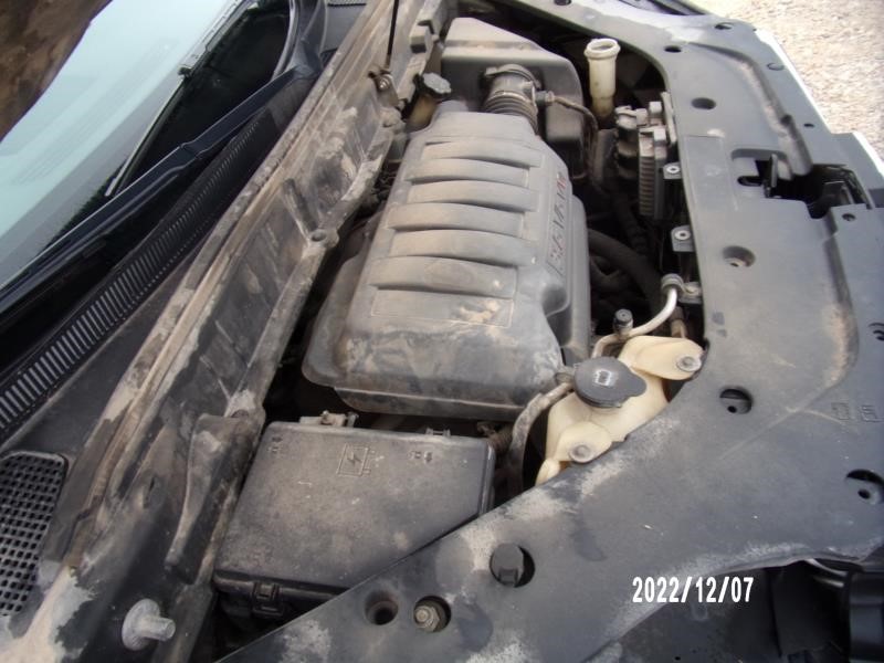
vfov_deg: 56.8
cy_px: 332
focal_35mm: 24
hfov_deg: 71.6
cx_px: 442
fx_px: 613
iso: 80
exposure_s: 1/56
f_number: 3.3
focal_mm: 4.3
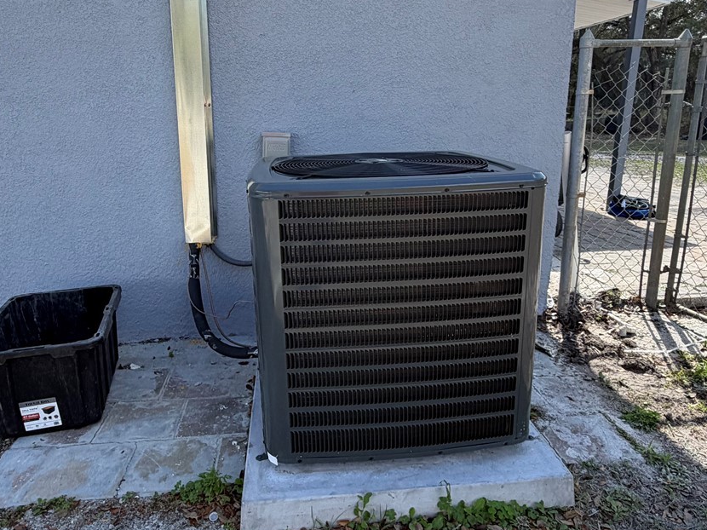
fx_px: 551
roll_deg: +2.2
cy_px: 245
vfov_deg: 51.3
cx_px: 340
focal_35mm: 27
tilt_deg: -15.8
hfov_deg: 65.3
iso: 40
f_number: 2.2
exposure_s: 1/502
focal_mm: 2.22
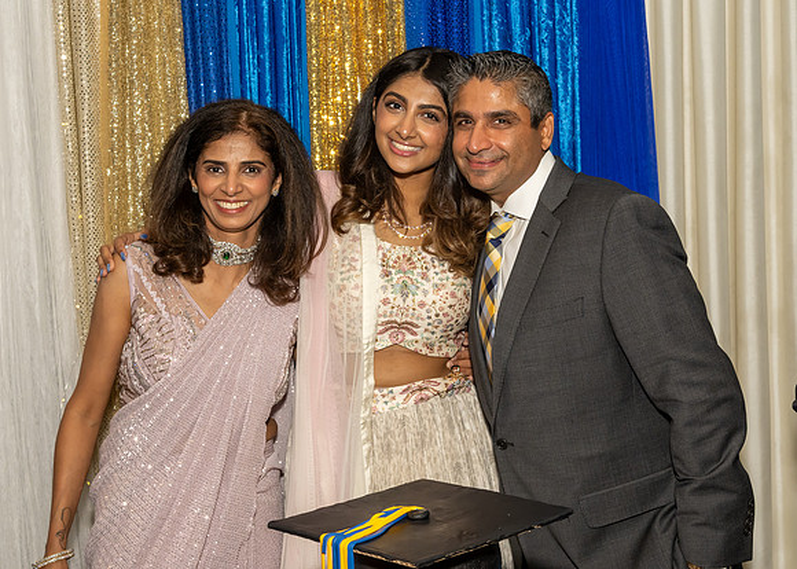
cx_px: 461
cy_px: 262
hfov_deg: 35.9
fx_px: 1229
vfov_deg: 26.1
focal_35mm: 54
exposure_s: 1/250
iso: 800
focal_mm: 32
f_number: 7.1
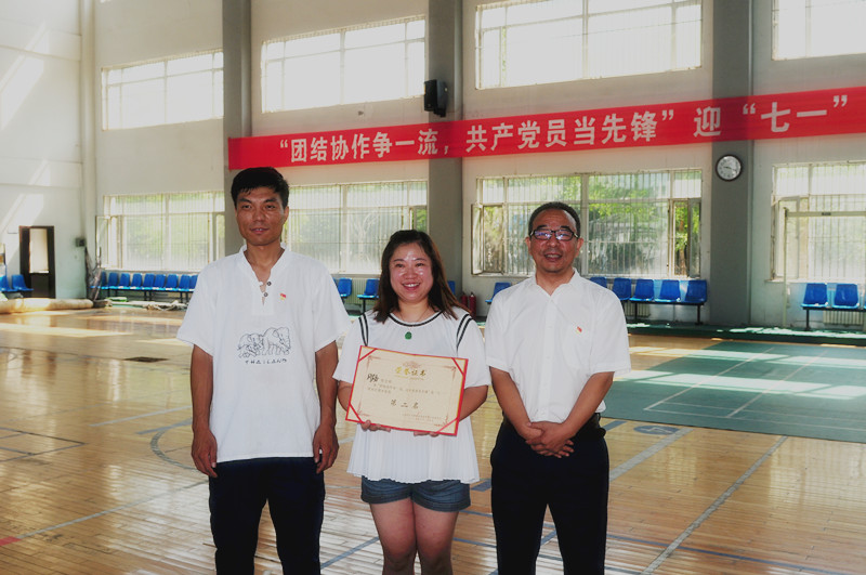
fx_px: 865
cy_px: 288
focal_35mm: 36
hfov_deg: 53.2
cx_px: 433
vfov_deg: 36.8
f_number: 5
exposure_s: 1/250
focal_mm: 24
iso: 200
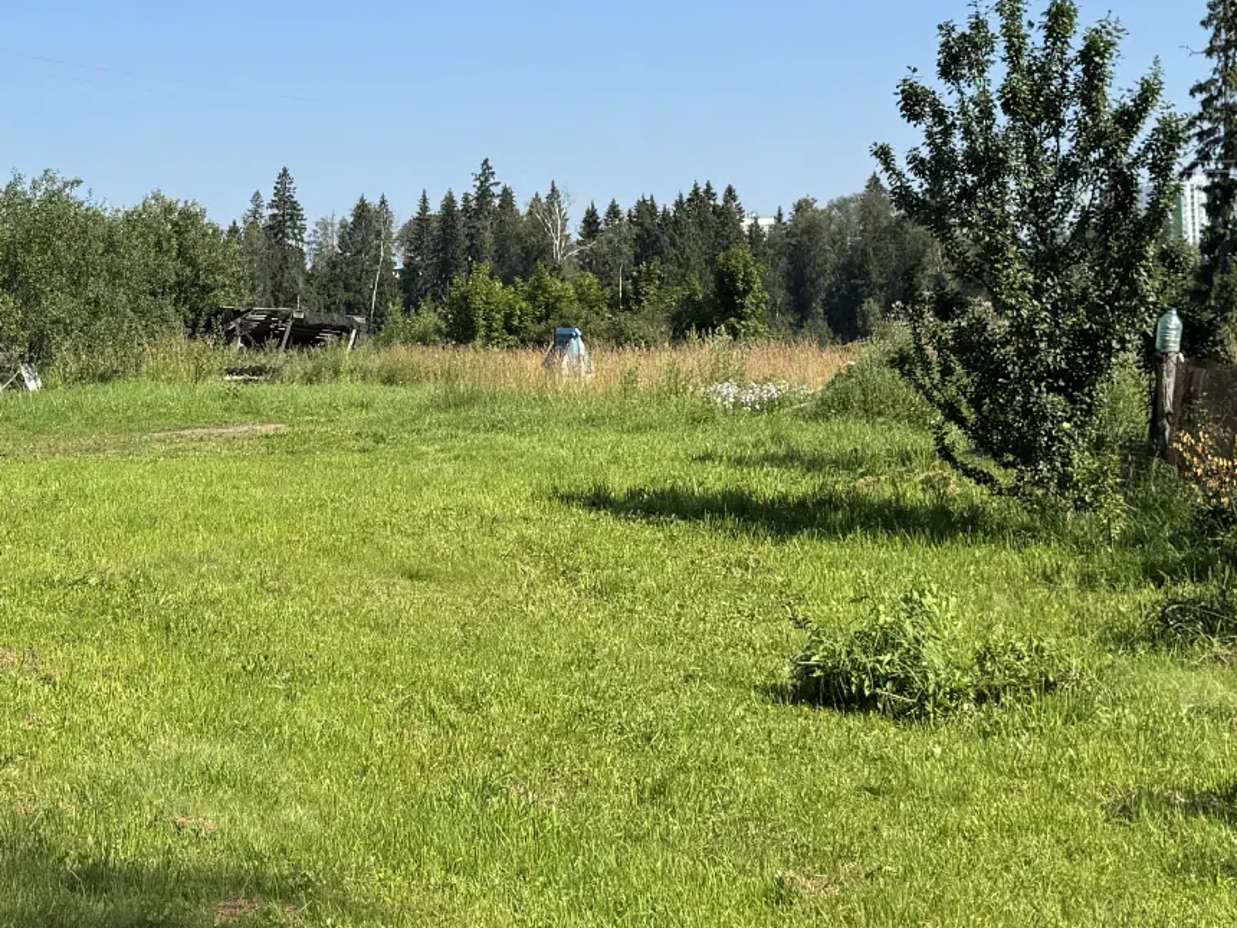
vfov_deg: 21.5
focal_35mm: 67
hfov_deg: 28.8
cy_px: 122
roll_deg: +2.1
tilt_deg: +4.9
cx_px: 413
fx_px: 2394
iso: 80
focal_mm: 6.76
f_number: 1.78
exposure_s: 1/3597
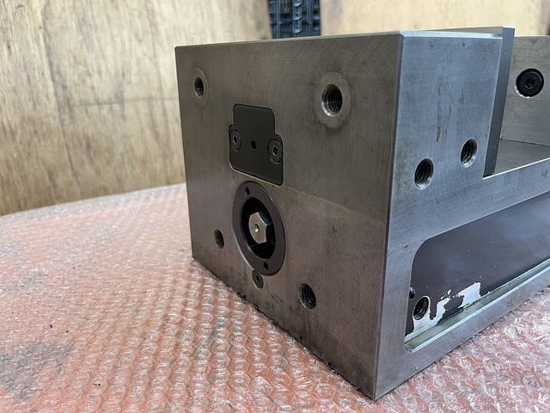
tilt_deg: -20.0
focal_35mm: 26
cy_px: 206
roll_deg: -0.2
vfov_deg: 53.1
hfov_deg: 67.3
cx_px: 275
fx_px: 413
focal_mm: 5.1
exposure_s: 1/60
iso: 125
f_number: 1.6
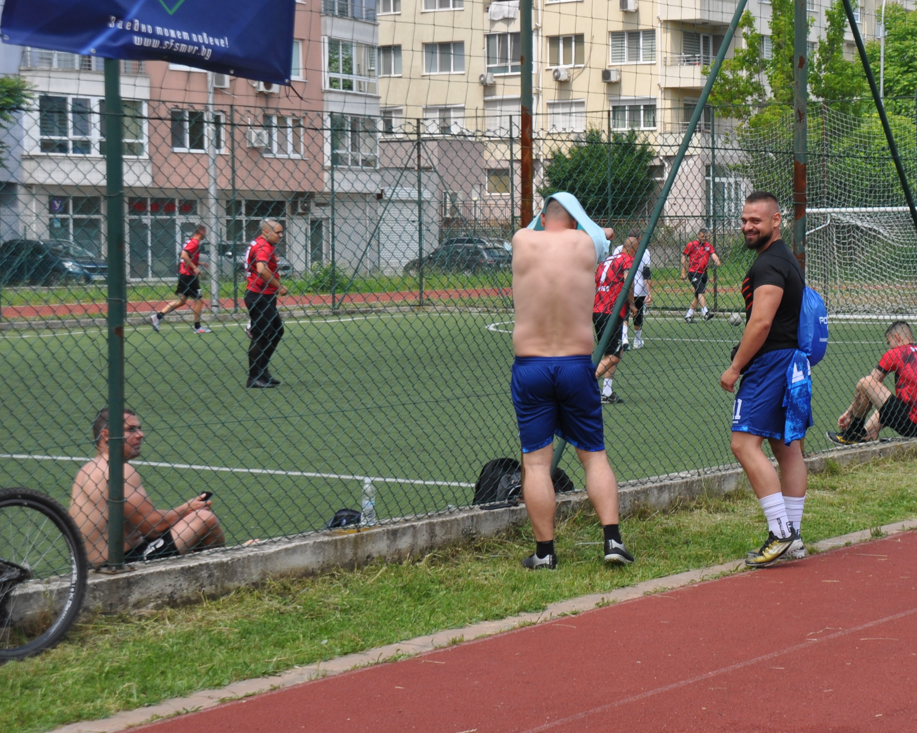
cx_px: 799
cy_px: 299
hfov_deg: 23.3
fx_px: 2171
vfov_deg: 19.2
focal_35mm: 80
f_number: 9
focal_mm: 32
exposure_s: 1/320
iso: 200
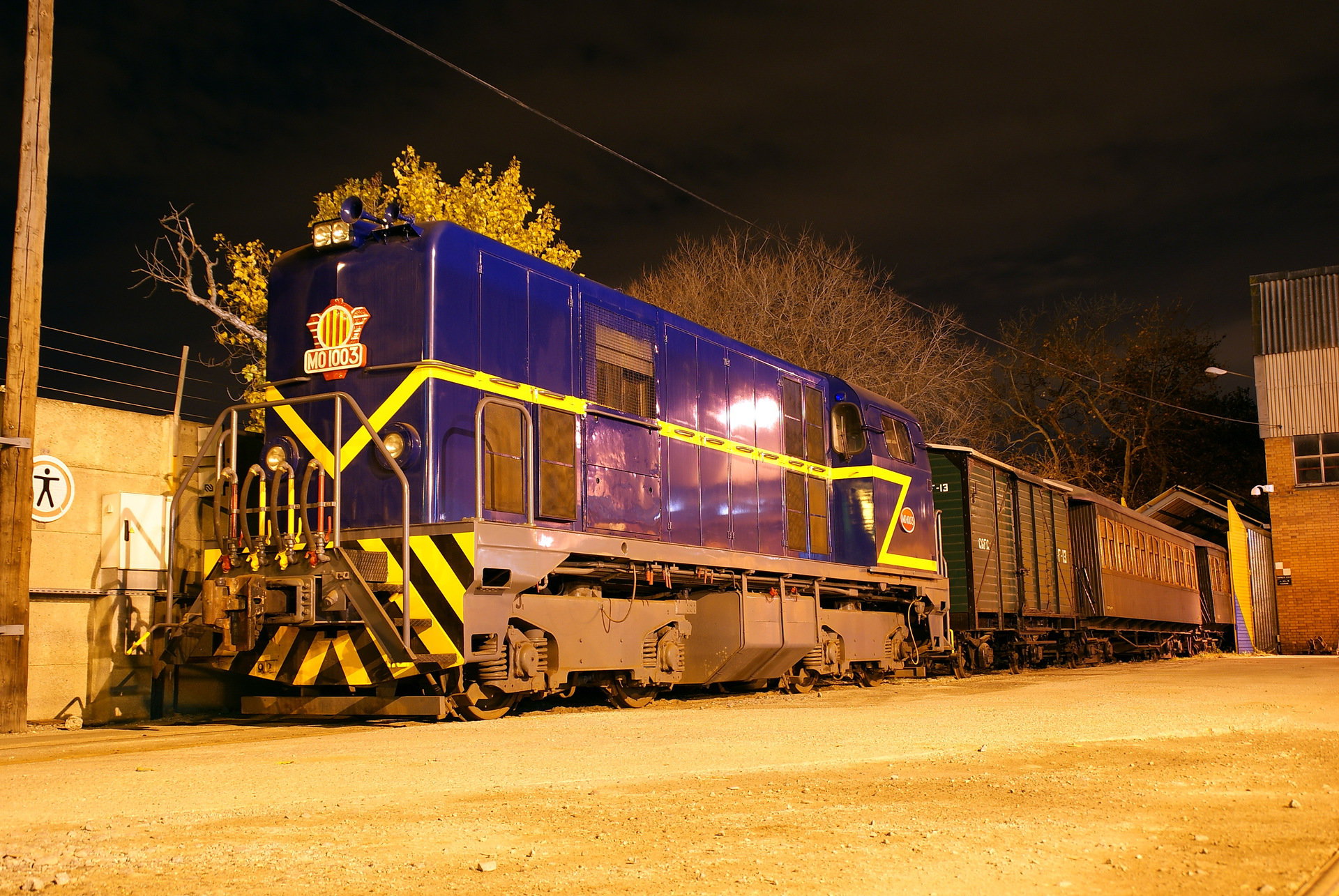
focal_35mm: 36
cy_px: 448
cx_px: 670
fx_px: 1341
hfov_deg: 53.1
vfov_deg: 37.0
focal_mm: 24
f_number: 5
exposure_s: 10
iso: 100
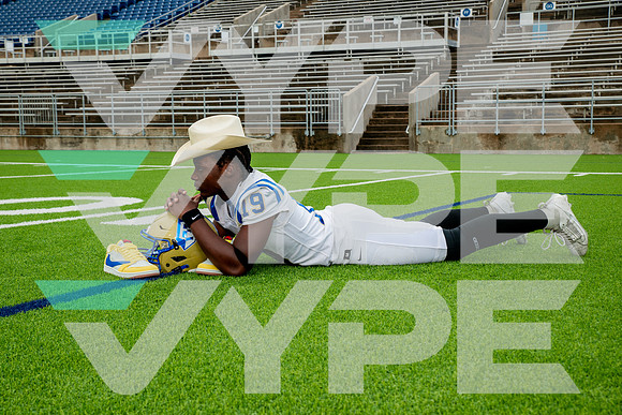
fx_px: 899
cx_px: 311
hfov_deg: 38.2
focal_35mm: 52
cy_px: 208
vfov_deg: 26.0
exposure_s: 1/320
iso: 200
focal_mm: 52
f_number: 7.1
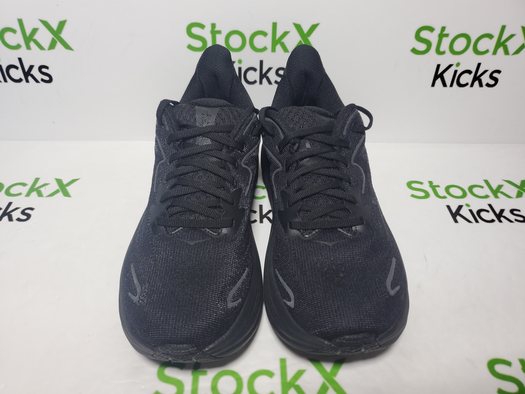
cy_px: 197
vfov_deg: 53.1
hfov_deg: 67.3
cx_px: 262
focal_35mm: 26
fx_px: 394
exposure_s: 1/350
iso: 50
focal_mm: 4.3
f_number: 1.5
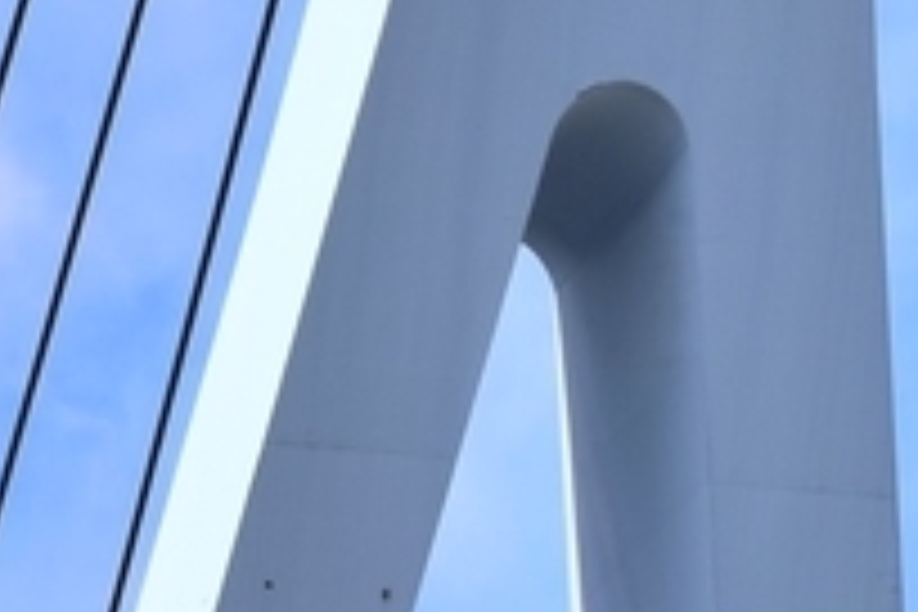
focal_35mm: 212
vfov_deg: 6.2
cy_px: 1512
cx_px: -572
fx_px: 5406
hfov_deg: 9.4
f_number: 6.3
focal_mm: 24
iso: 100
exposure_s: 1/800
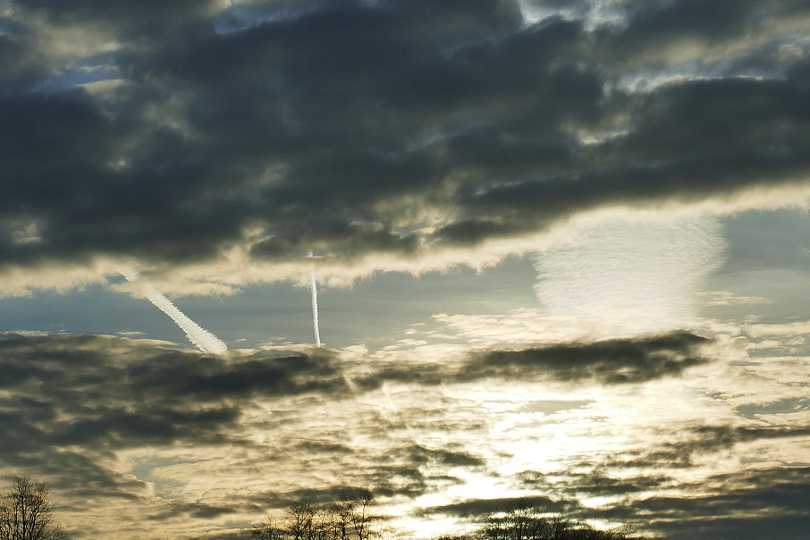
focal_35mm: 143
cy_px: 299
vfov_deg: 9.6
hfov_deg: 14.3
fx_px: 3217
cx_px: 485
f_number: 8
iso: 125
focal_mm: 29.5
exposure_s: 1/800
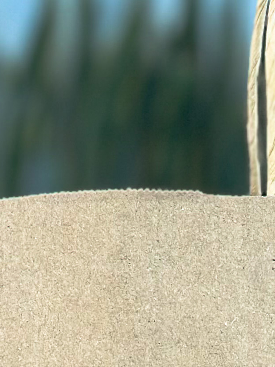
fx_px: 2479
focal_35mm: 234
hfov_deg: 6.3
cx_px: 407
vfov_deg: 8.1
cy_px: 684
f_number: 1.8
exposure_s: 1/120
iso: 100
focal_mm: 6.86
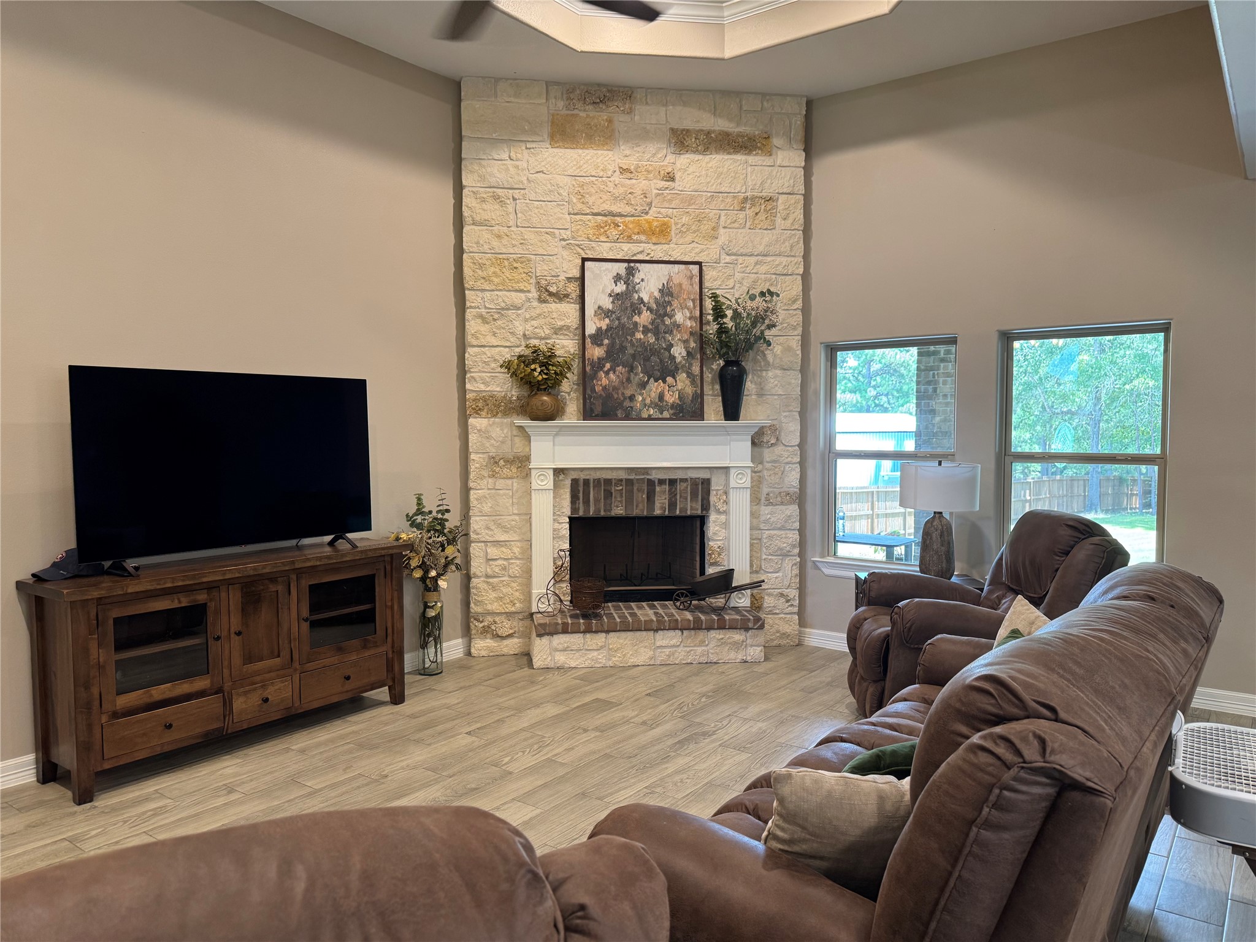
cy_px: 471
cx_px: 628
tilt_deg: -3.7
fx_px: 871
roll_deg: -0.4
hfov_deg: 71.6
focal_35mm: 24
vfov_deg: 56.8
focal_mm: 6.76
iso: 160
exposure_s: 1/60
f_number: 1.78
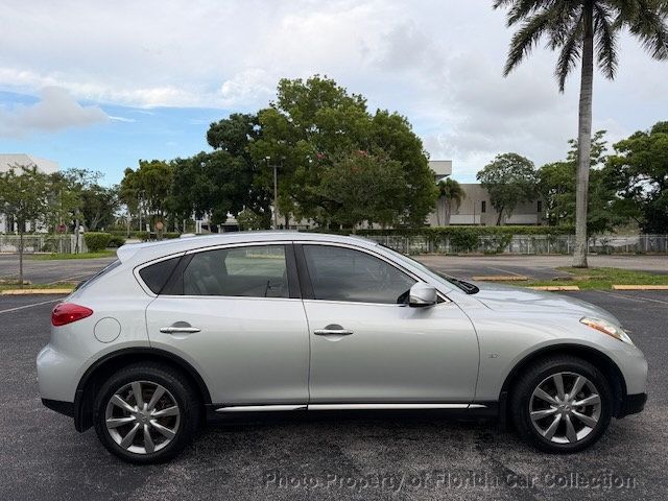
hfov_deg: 71.6
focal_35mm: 24
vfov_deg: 56.8
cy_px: 250
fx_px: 463
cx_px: 334
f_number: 1.78
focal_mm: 6.76
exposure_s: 1/813
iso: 80
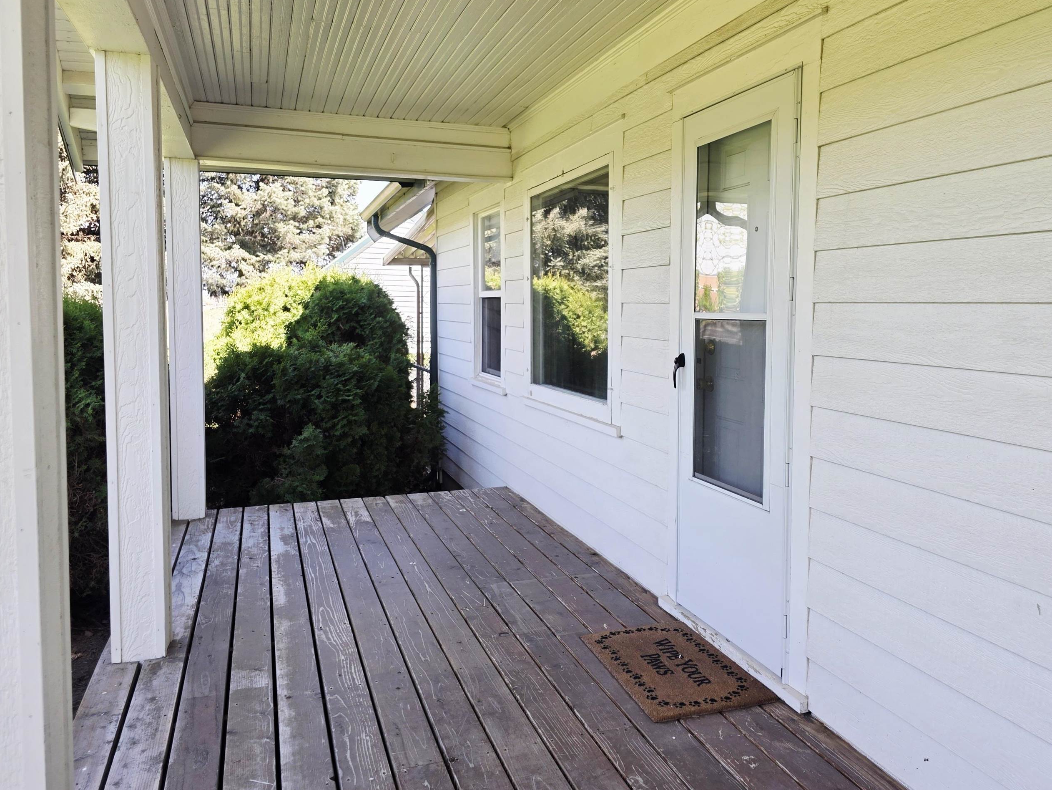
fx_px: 851
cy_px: 362
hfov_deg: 63.1
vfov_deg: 49.7
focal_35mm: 28
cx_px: 603
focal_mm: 6.3
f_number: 1.7
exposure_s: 1/120
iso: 20
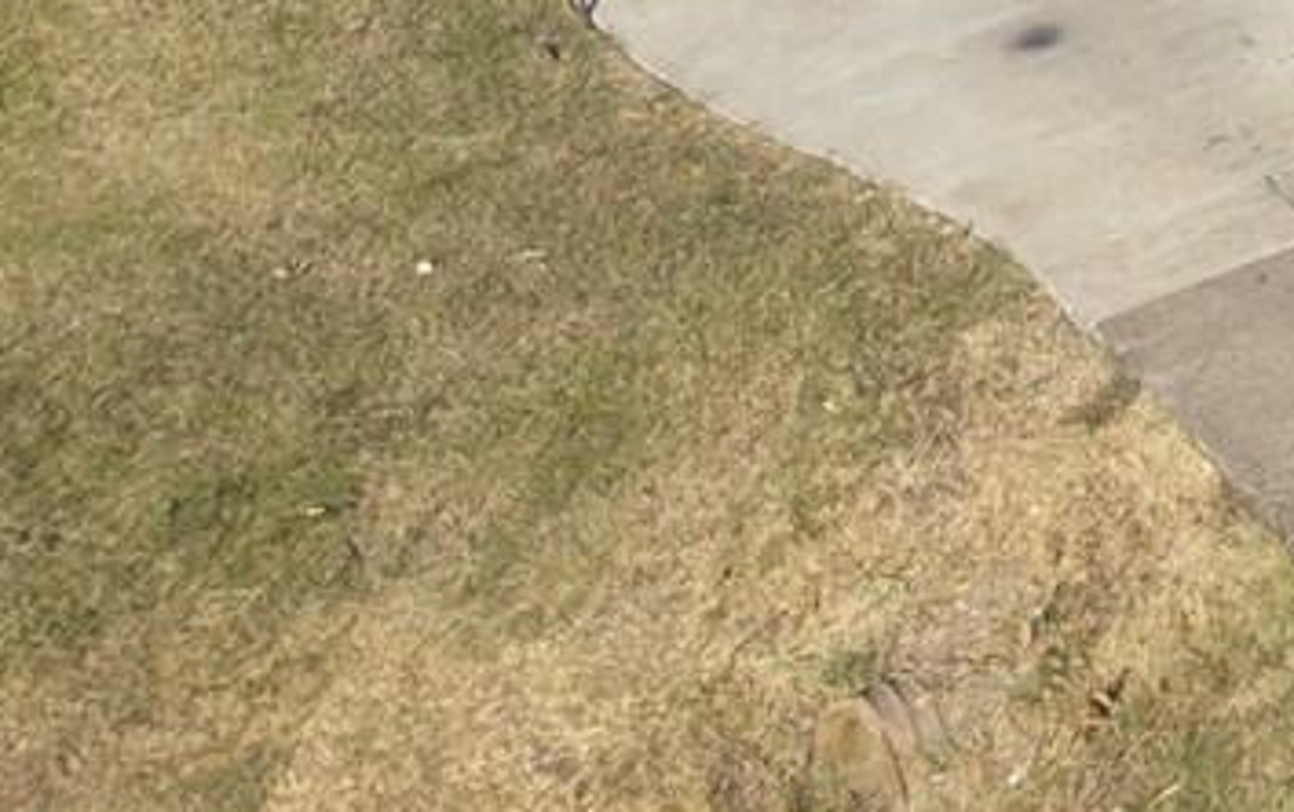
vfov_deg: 7.7
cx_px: 3367
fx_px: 5189
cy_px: -1726
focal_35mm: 147
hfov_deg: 11.2
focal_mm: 8.67
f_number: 1.8
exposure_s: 1/4000
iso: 150
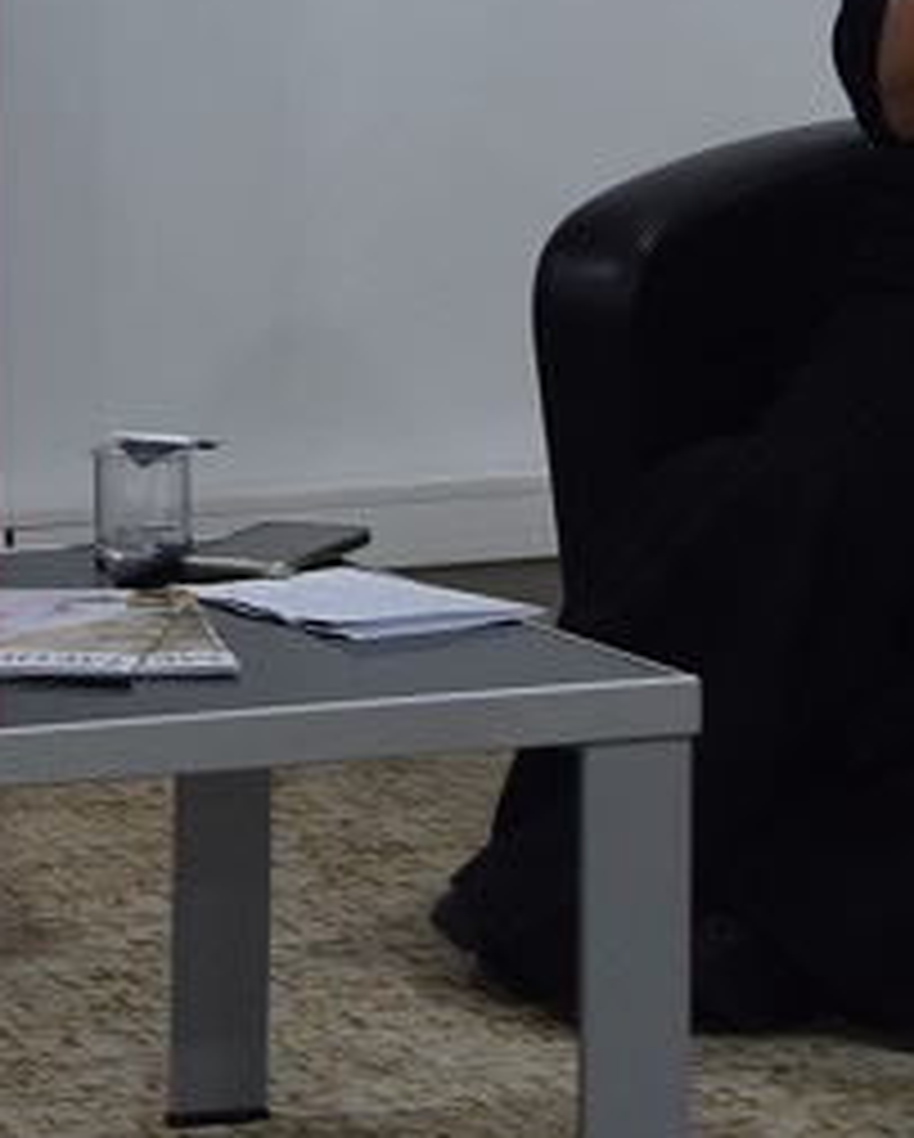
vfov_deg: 10.2
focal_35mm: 185
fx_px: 6244
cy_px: -268
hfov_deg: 8.1
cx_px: -594
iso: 400
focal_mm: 26
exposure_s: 1/60
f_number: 4
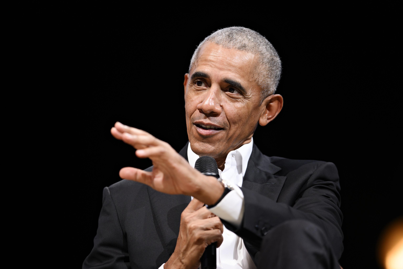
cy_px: 134
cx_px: 202
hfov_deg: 5.2
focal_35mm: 400
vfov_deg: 3.4
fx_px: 4477
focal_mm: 400
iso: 500
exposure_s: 1/125
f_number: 2.8
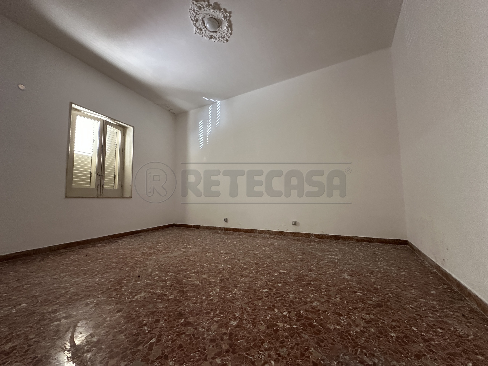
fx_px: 197
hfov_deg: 102.1
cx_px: 244
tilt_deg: +4.6
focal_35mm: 14
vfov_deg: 85.7
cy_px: 183
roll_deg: +0.8
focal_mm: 2.22
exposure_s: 1/60
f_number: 2.2
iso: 640
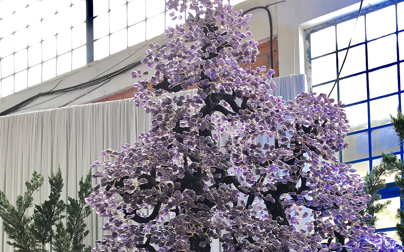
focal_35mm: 51
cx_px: 227
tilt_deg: +3.1
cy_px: 310
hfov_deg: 39.5
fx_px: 562
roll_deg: +1.3
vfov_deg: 23.0
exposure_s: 1/60
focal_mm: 3.99
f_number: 1.8
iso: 25
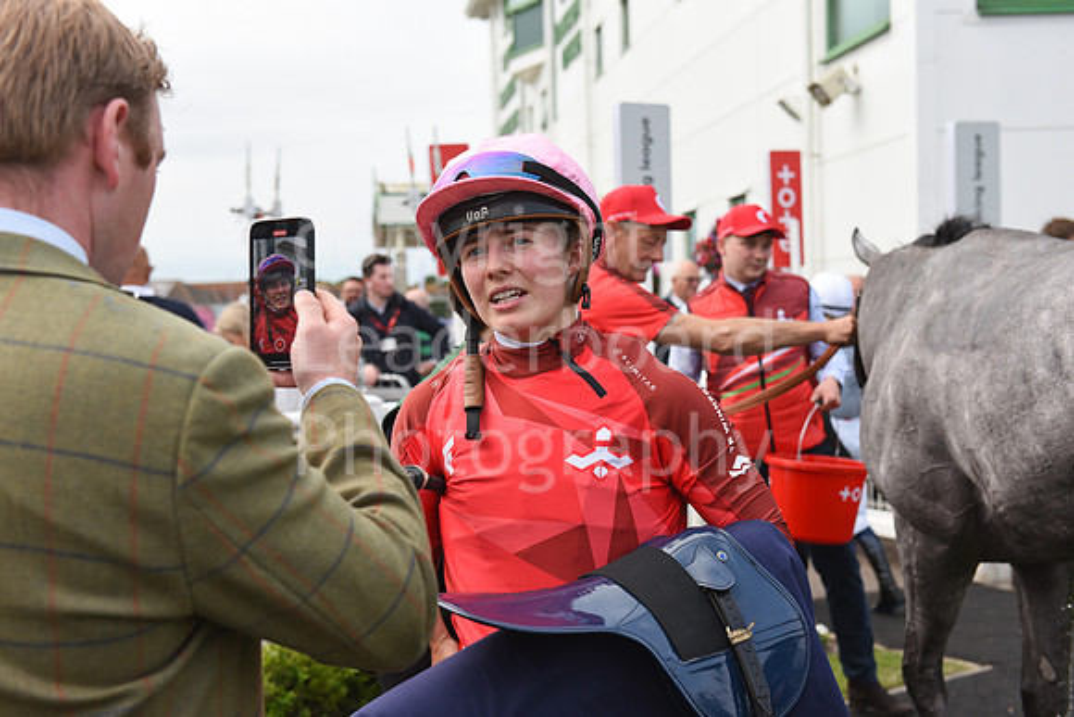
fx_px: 1641
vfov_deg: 24.6
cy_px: 358
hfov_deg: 36.2
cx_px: 537
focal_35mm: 55
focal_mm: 55
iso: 1000
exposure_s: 1/1000
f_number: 5
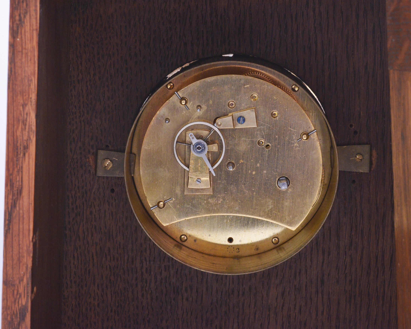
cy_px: 164
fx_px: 1447
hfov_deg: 16.2
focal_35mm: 119
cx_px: 229
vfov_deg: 13.0
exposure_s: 1/200
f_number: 22
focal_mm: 105
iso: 4000
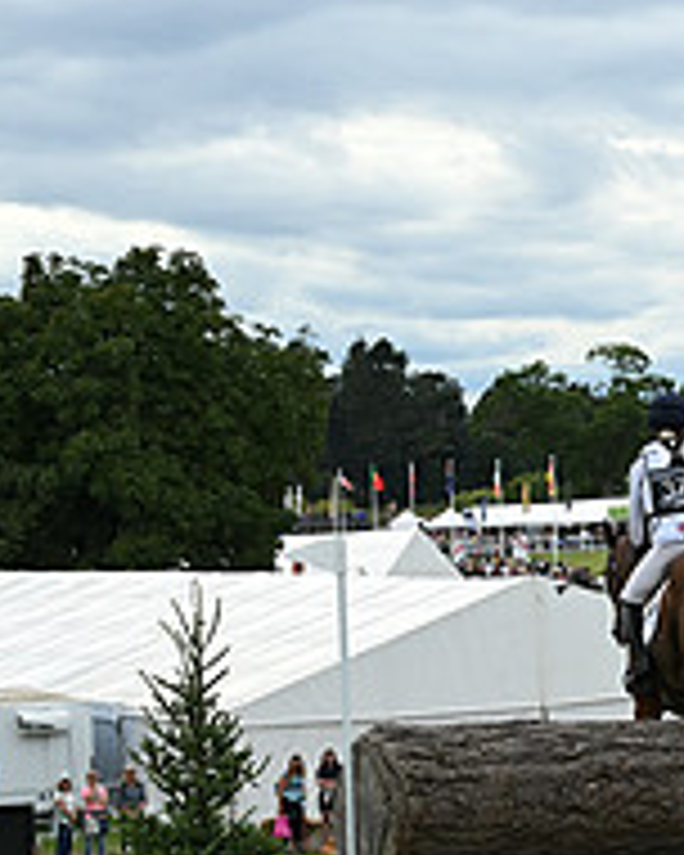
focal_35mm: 146
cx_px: 1287
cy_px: 587
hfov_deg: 9.9
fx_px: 3694
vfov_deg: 13.2
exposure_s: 1/1250
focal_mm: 51
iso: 500
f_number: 5.6
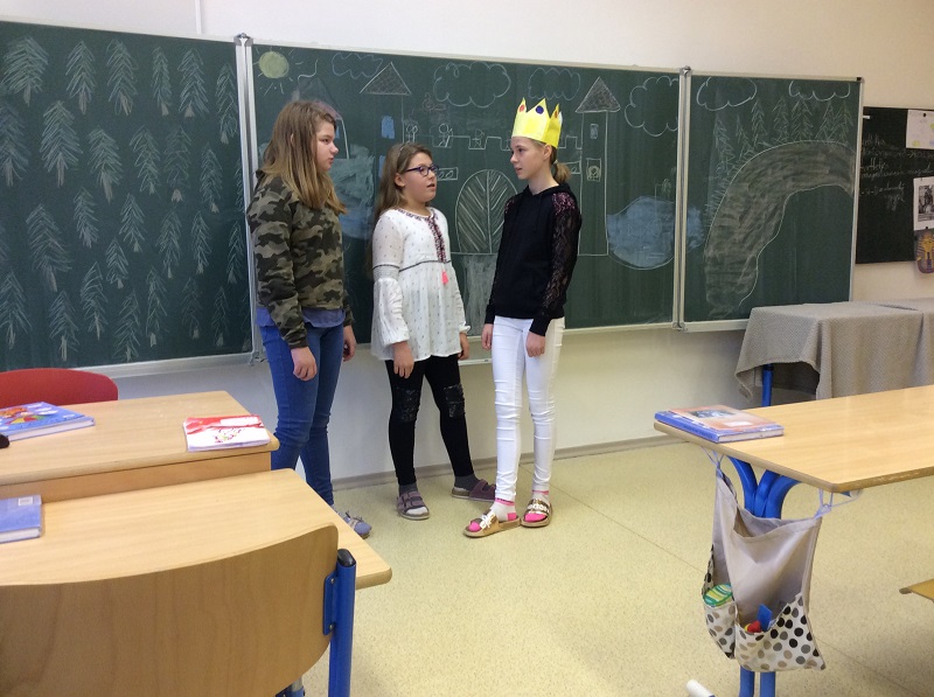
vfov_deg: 44.0
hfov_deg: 56.9
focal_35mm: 32
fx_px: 862
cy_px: 348
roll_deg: +2.2
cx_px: 467
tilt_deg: -6.1
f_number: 2.4
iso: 80
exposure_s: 1/25
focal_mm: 3.3
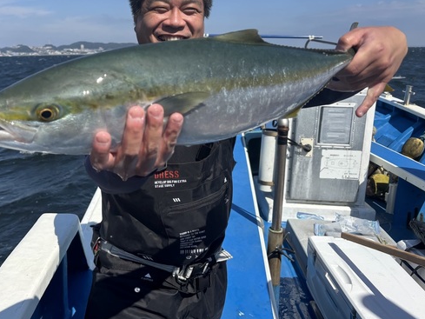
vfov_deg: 41.5
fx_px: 418
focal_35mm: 34
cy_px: 119
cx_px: 163
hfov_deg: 53.4
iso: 50
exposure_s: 1/3021
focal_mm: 5.96
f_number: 1.6
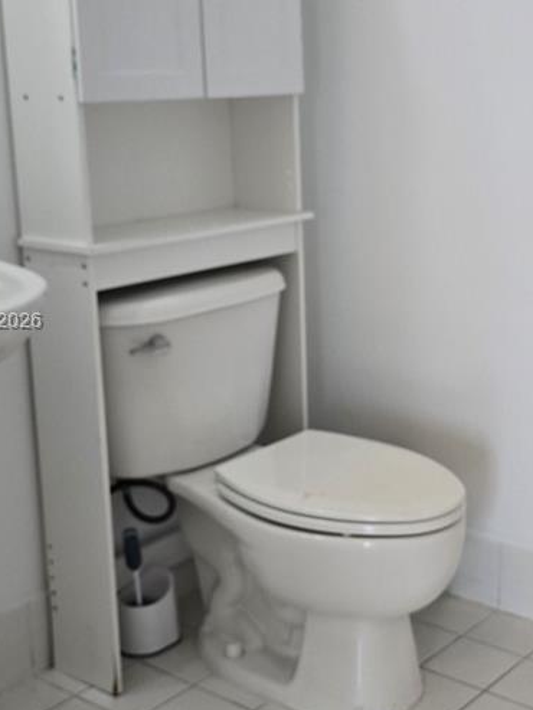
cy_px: 323
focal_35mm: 56
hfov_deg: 25.7
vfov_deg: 34.3
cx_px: 424
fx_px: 1149
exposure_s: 1/120
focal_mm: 6.3
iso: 100
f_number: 1.7
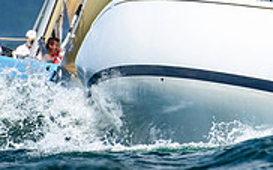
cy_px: -76
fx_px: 14511
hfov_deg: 1.1
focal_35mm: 1954
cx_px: 376
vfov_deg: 0.7
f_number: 5
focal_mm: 400
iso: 400
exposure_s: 1/3200
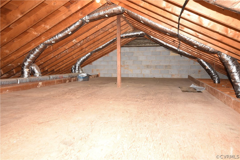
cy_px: 80
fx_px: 190
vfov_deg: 45.7
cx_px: 120
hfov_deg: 64.6
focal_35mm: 28
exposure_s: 1/60
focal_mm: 19
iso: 1250
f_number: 8
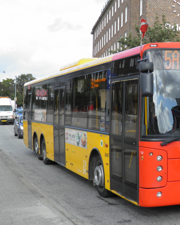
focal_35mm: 67
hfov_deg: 22.5
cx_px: 147
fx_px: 446
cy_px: 124
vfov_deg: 28.3
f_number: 6
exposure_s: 1/100
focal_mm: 7.9
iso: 50
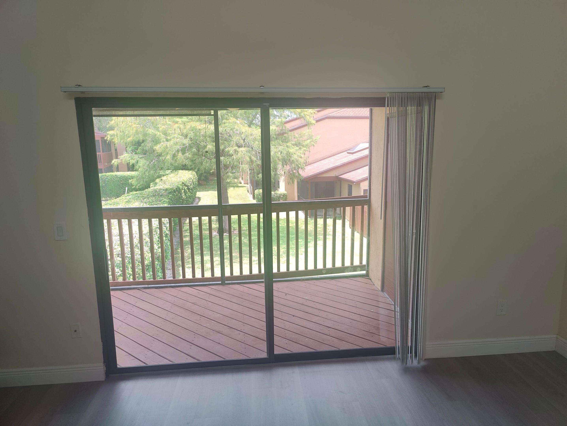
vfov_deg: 59.0
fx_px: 377
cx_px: 284
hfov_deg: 73.9
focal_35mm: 23
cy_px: 213
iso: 100
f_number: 1.8
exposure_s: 1/120
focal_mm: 6.06
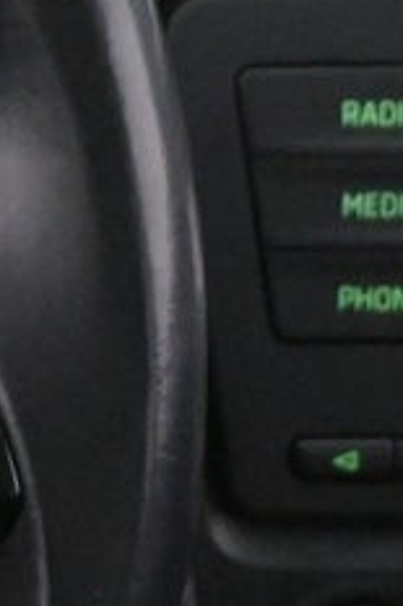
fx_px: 4910
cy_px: 367
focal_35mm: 292
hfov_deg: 4.4
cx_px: -1076
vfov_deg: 7.1
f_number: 4.5
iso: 5000
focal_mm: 28
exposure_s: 1/50
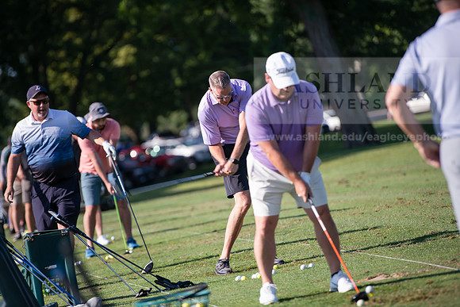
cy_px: 154
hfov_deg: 10.3
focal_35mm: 200
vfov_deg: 6.9
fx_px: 2556
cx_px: 230
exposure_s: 1/500
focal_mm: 200
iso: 64
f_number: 3.2
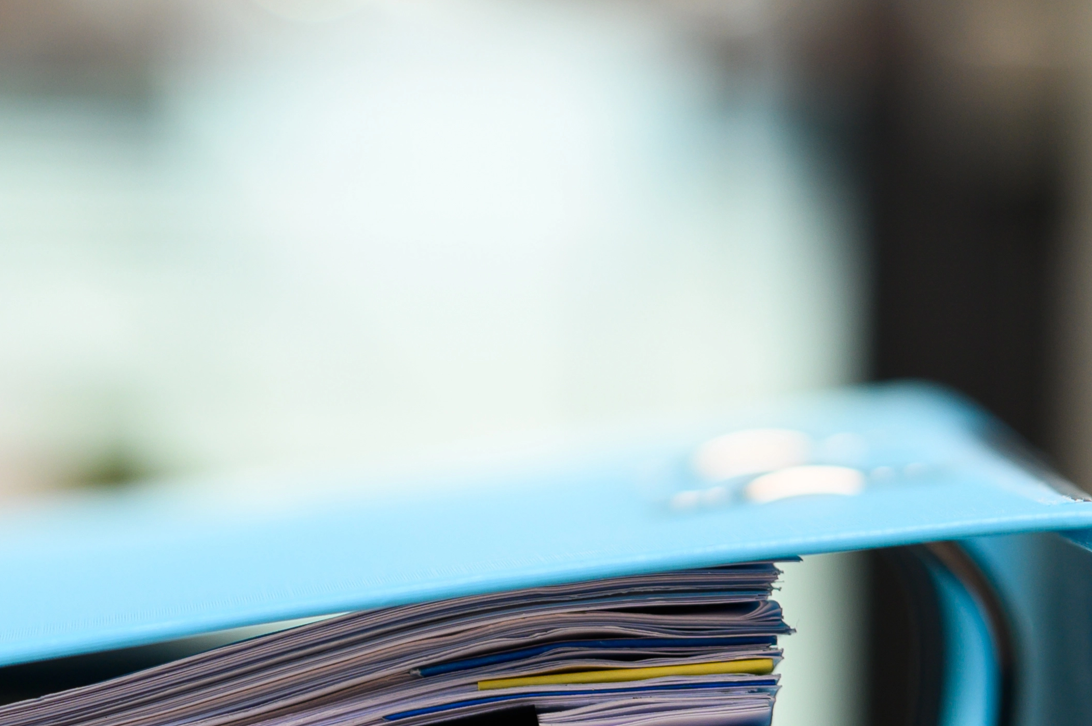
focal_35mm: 302
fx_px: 9154
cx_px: -97
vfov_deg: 4.5
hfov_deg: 6.8
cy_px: 258
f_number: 2.8
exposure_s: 1/250
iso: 250
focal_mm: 105
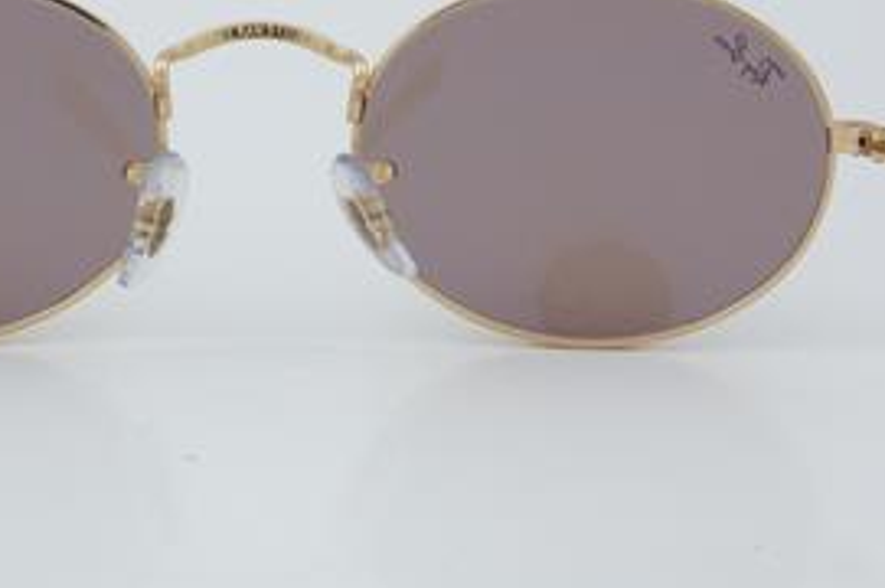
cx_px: 258
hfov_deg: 16.8
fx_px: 2989
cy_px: 170
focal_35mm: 122
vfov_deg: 11.2
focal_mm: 55
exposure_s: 1/4
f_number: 29
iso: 100
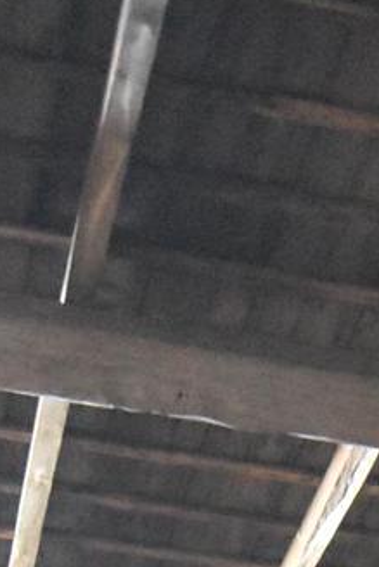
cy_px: 984
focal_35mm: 105
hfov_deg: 13.0
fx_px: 1662
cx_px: 273
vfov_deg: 16.6
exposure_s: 1/8
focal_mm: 15
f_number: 4
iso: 12800
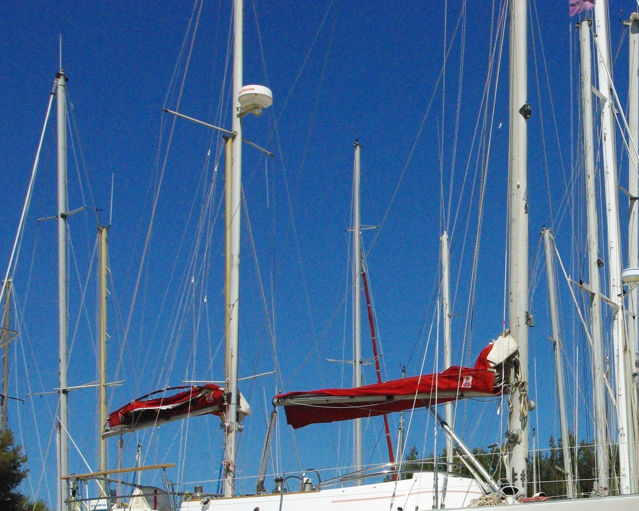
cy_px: 424
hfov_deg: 23.2
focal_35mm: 80
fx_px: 1513
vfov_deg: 19.0
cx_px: 577
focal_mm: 28.13
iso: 1600
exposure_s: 1/3000
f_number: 13
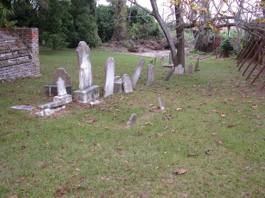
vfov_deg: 39.7
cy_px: 99
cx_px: 132
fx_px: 276
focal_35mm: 36
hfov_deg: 51.4
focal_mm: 9.2
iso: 100
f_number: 2.8
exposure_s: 1/42.4
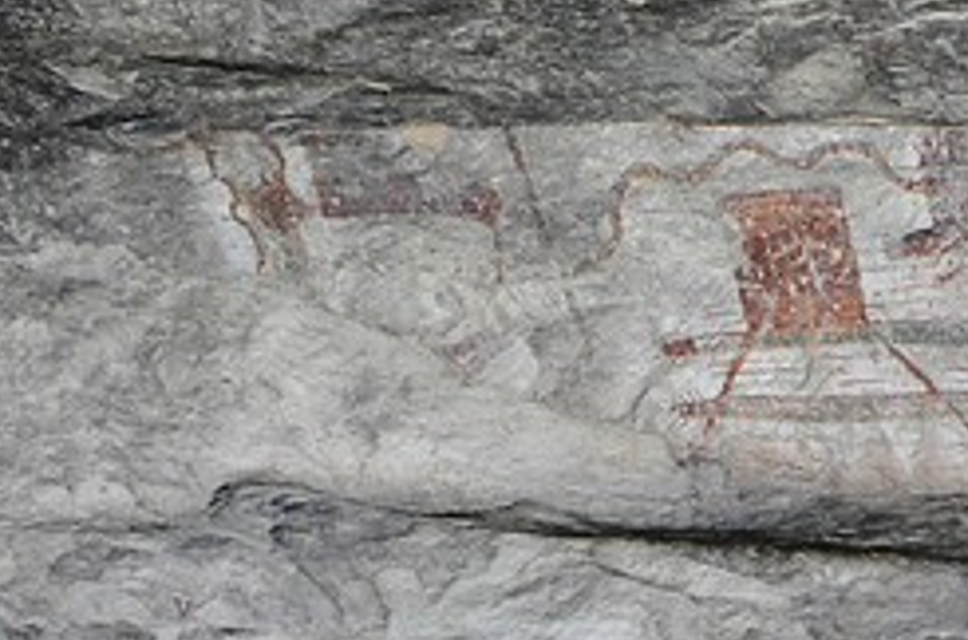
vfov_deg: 3.7
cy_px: 45
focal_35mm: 373
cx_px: 964
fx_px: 10009
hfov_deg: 5.5
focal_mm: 105
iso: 800
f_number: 5.6
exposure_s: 1/40
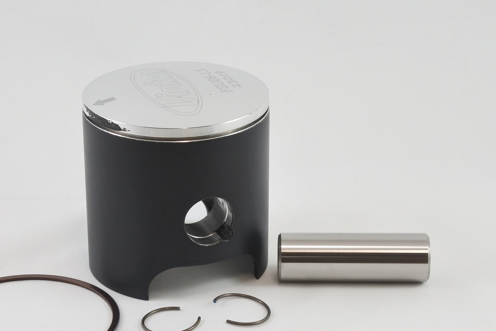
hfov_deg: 26.2
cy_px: 198
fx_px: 1061
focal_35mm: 77
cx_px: 186
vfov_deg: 17.7
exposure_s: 1/125
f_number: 4.8
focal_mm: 20.6
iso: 400
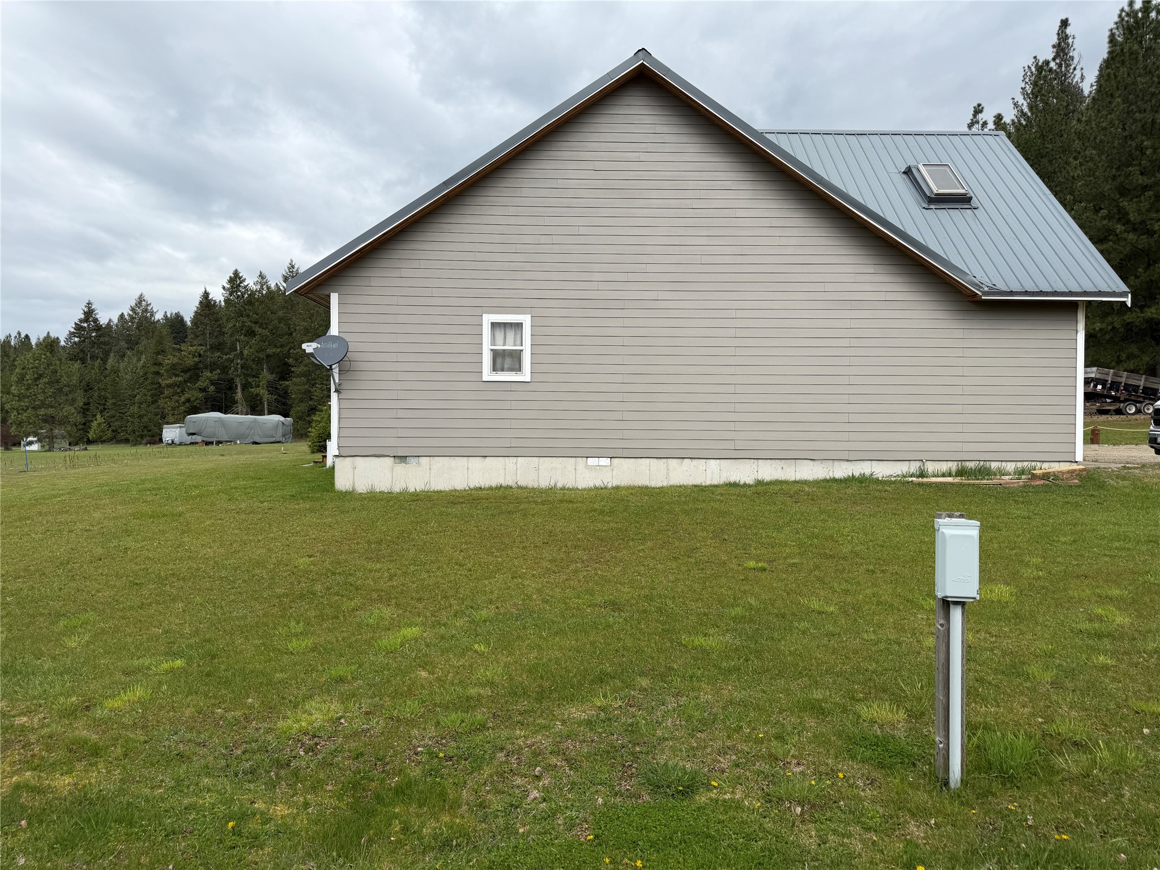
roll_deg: -0.7
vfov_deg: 56.8
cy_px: 435
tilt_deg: -0.4
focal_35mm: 24
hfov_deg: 71.6
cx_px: 580
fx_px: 804
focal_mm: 6.76
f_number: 1.78
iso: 80
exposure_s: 1/2525
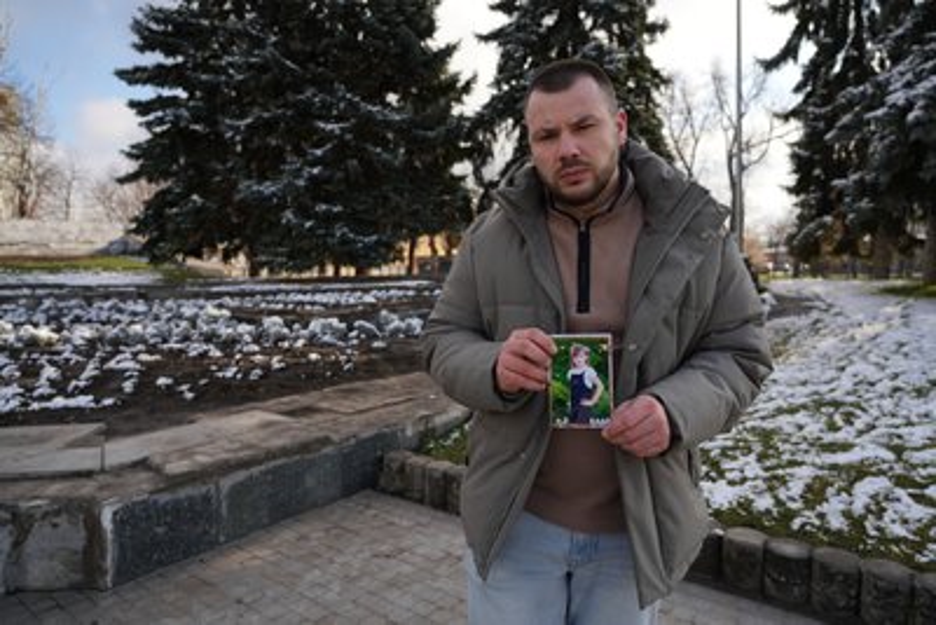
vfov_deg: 53.2
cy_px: 312
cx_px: 468
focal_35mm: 24
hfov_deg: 73.7
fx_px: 624
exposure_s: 1/640
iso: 100
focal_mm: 24
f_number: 4
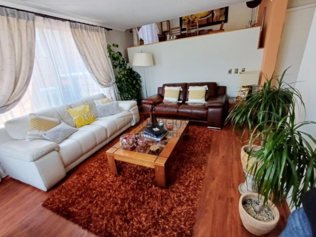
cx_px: 158
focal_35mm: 16
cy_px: 118
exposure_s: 1/50
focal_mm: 1.64
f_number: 2.2
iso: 80
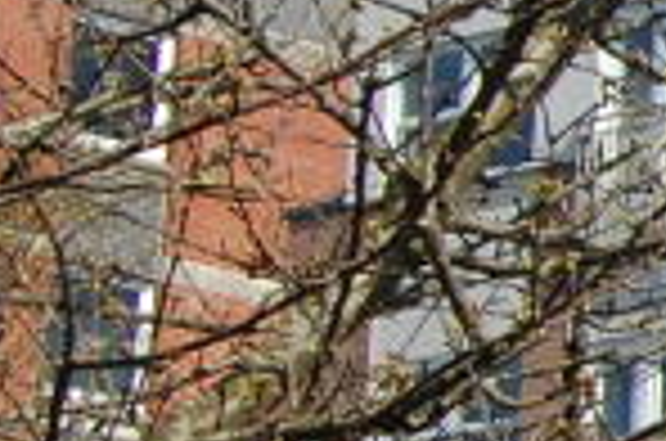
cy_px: 313
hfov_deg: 6.7
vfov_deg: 5.1
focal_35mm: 270
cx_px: 2250
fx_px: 4984
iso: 200
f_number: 9
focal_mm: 26
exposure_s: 1/320
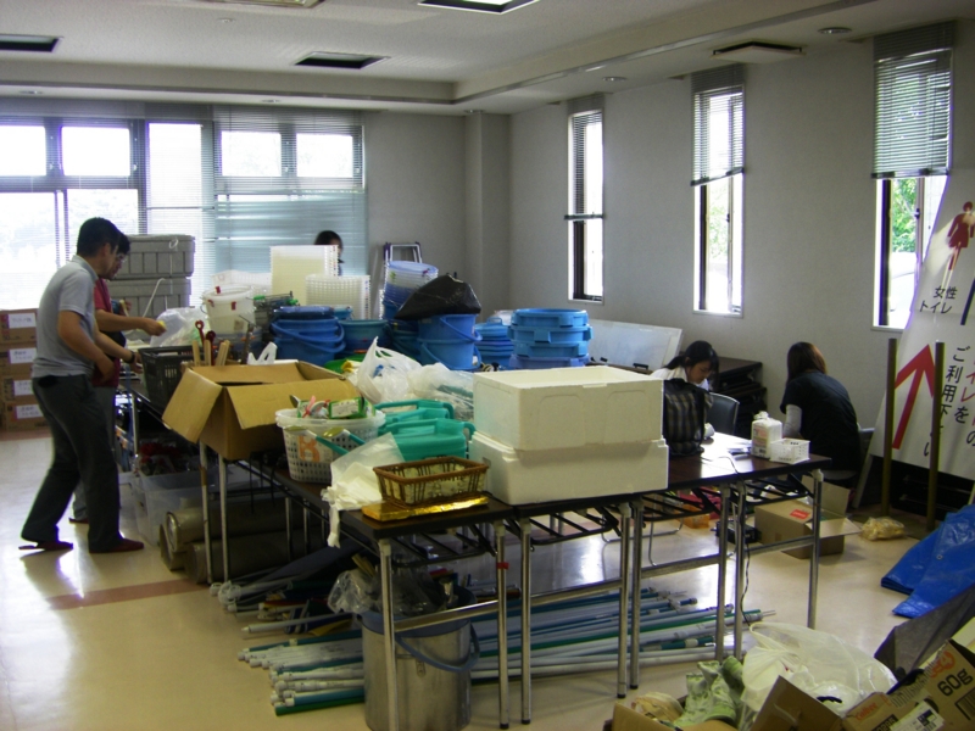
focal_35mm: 38
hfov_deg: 49.0
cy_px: 366
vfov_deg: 37.7
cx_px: 488
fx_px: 1070
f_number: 3.5
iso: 80
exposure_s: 1/50
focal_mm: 6.3
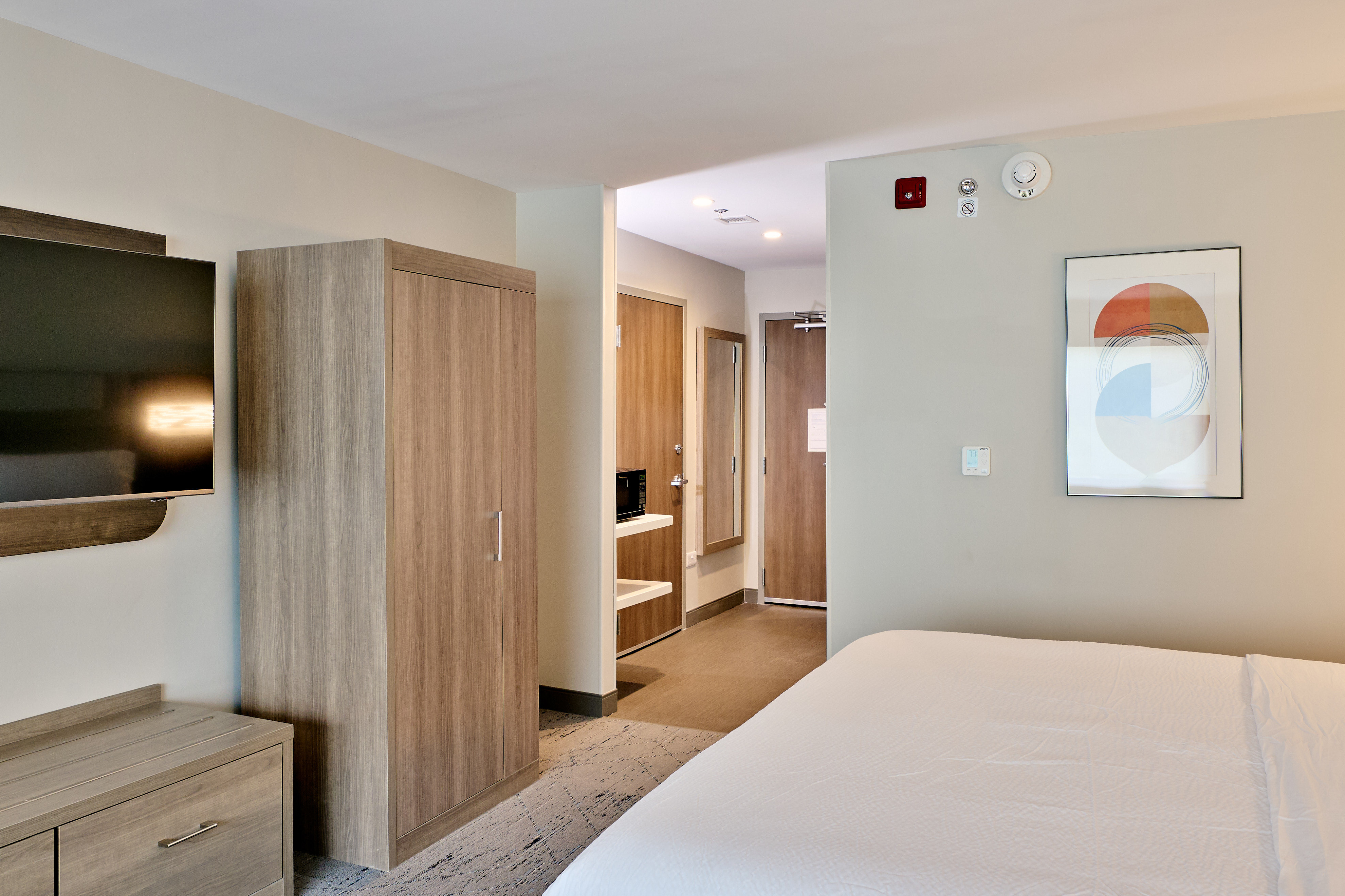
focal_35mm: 29
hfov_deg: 63.7
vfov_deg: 44.9
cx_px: 666
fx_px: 1083
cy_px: 417
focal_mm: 19
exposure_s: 1/8
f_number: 8
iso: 400
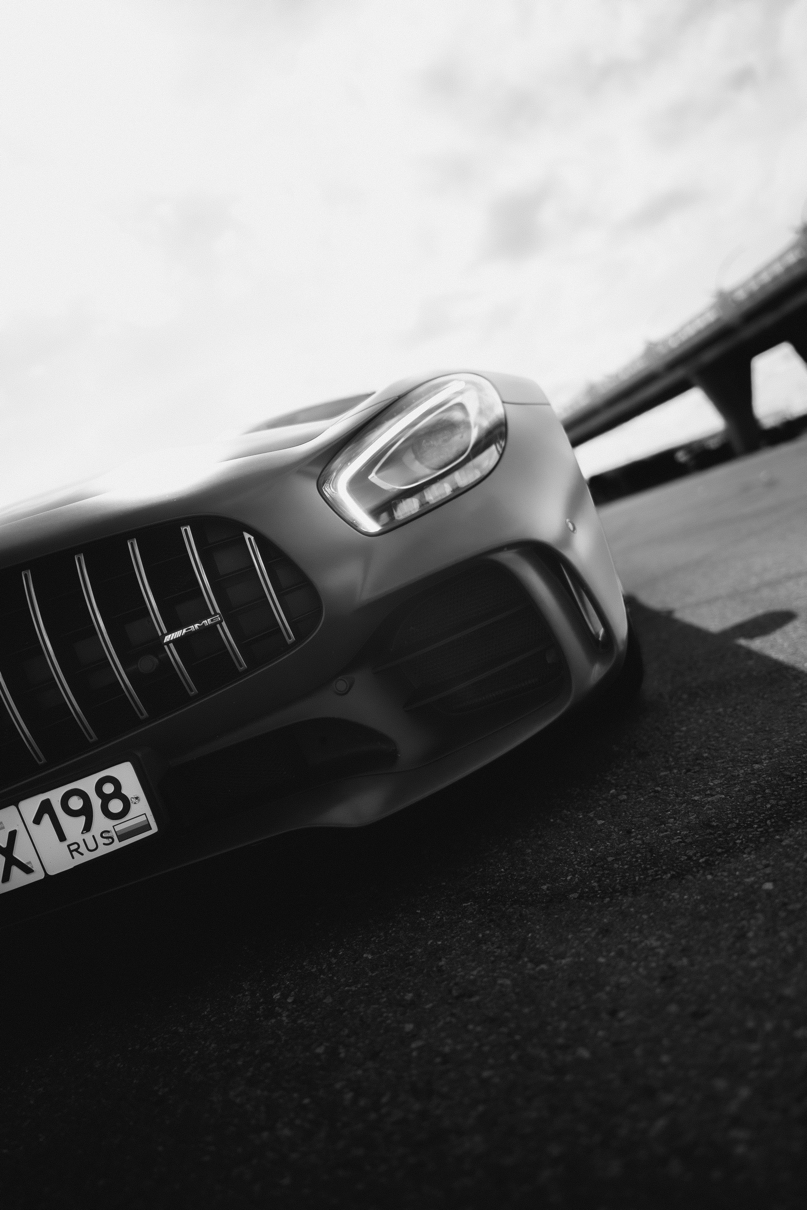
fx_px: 807
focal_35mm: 24
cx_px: 404
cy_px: 605
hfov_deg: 53.1
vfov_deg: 73.7
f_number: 1.4
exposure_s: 1/2500
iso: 50
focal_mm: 24
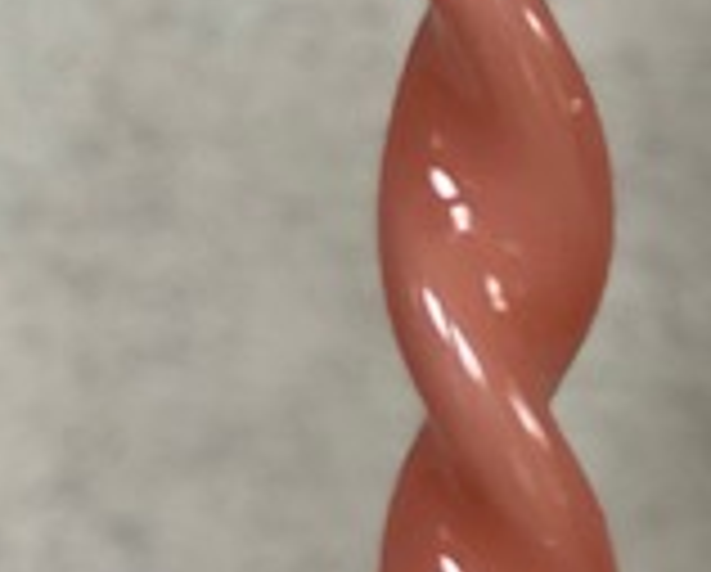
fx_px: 4322
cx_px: 891
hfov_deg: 9.3
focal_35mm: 205
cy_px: 288
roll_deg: -0.9
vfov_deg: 7.6
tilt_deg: -14.2
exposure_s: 1/106
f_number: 2
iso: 250
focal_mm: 6
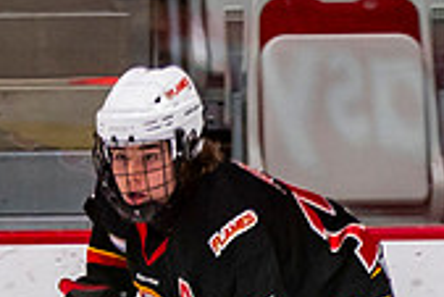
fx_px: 14121
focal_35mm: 1144
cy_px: 657
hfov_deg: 1.8
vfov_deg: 1.2
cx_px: 48
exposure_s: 1/640
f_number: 2.8
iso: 800
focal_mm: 160
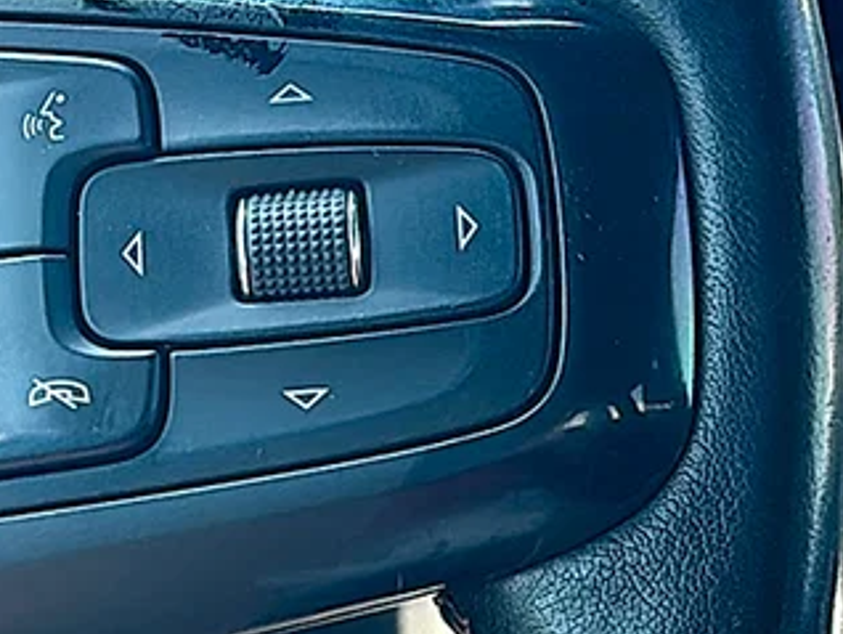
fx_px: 2145
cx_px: 284
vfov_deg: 16.8
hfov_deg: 22.2
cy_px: 195
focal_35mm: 88
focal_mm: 6.86
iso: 80
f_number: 1.78
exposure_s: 1/115
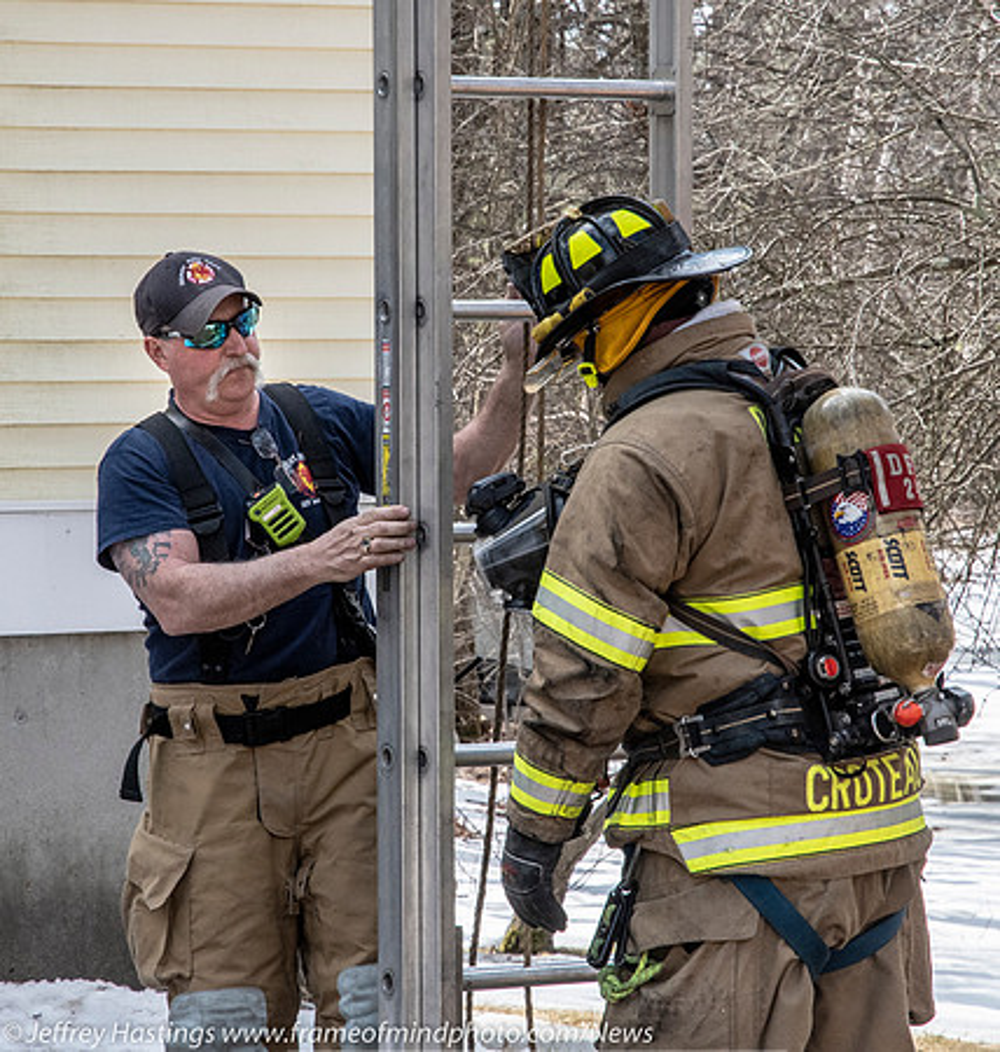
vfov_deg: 10.2
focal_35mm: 176
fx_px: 5885
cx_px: 479
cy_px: 464
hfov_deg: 9.7
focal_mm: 75
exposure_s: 1/800
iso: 640
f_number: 9
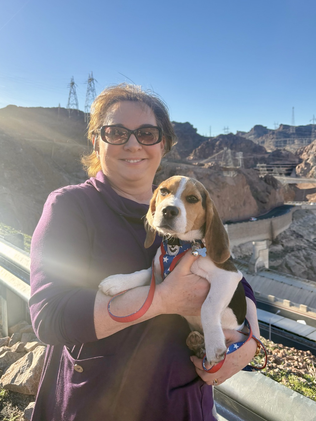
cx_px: 159
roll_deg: +0.2
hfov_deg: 45.4
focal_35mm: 31
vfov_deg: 58.3
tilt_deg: -4.3
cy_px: 191
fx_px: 377
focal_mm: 5.96
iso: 50
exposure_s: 1/1848
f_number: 1.6
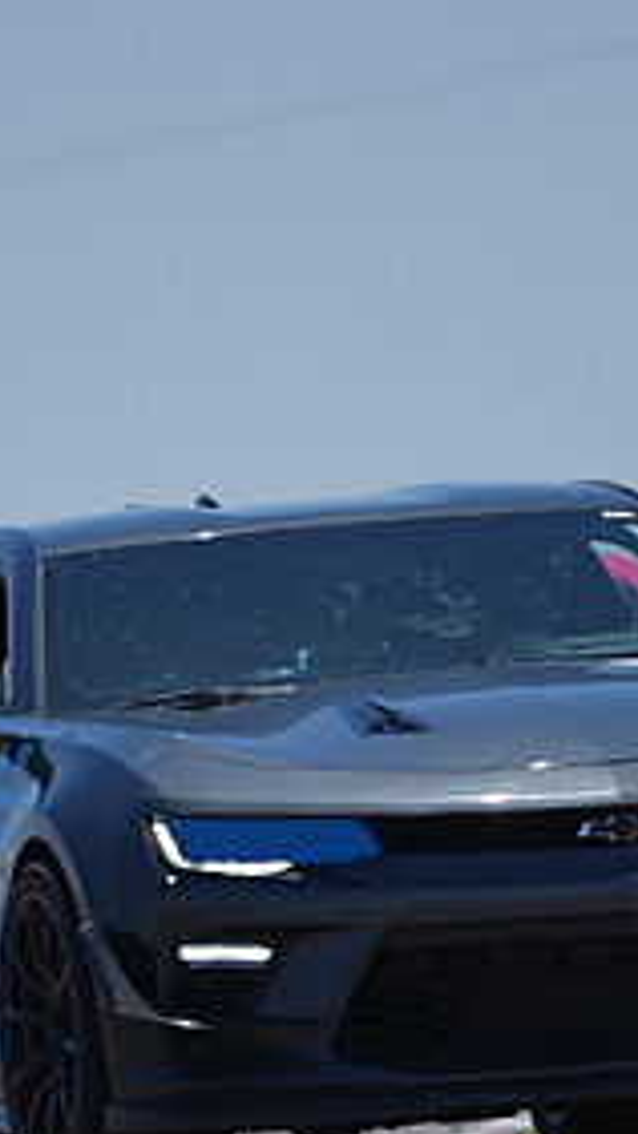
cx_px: 198
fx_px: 39049
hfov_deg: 0.9
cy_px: 745
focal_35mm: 1298
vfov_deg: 1.7
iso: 80
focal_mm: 400
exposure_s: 1/800
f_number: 5.6
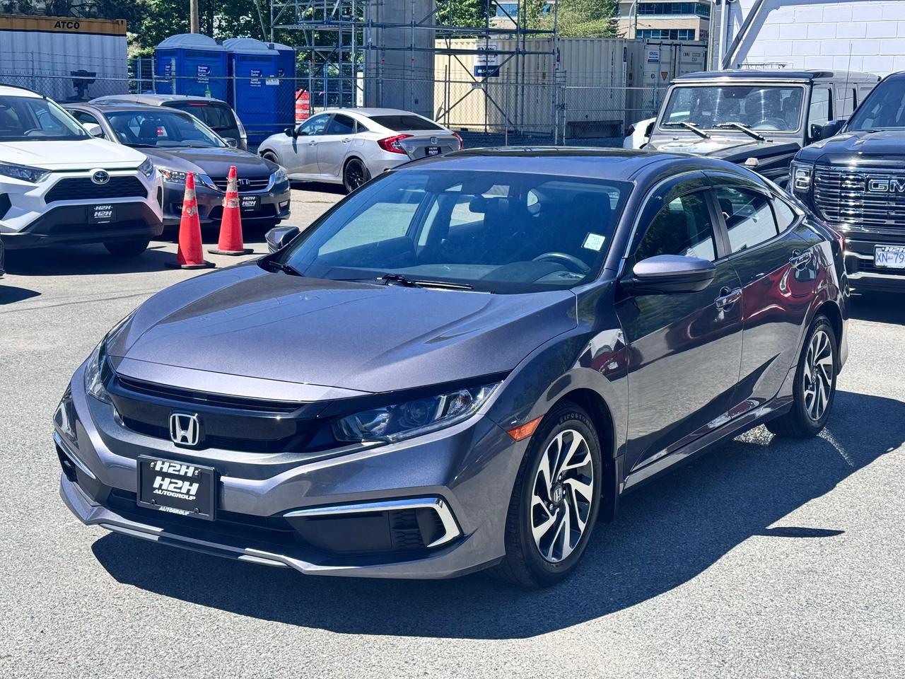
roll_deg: -0.8
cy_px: 340
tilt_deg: -8.7
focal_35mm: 48
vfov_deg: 30.3
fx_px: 1255
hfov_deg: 39.7
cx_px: 452
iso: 64
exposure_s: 1/1427
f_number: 1.78
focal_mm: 6.76
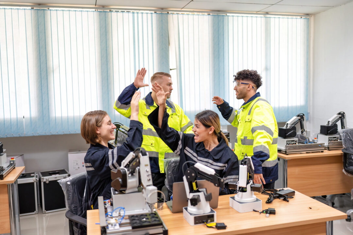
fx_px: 343
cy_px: 118
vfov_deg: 37.9
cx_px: 176
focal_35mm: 35
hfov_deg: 54.4
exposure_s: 1/1000
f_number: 1.4
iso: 1000
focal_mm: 35
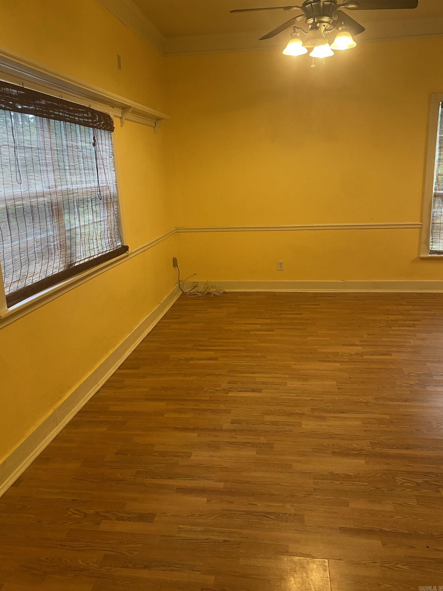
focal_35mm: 27
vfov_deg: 65.3
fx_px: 461
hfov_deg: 51.3
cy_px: 284
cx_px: 216
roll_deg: +1.4
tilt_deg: -13.1
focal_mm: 4.25
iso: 125
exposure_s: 1/60
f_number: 1.8
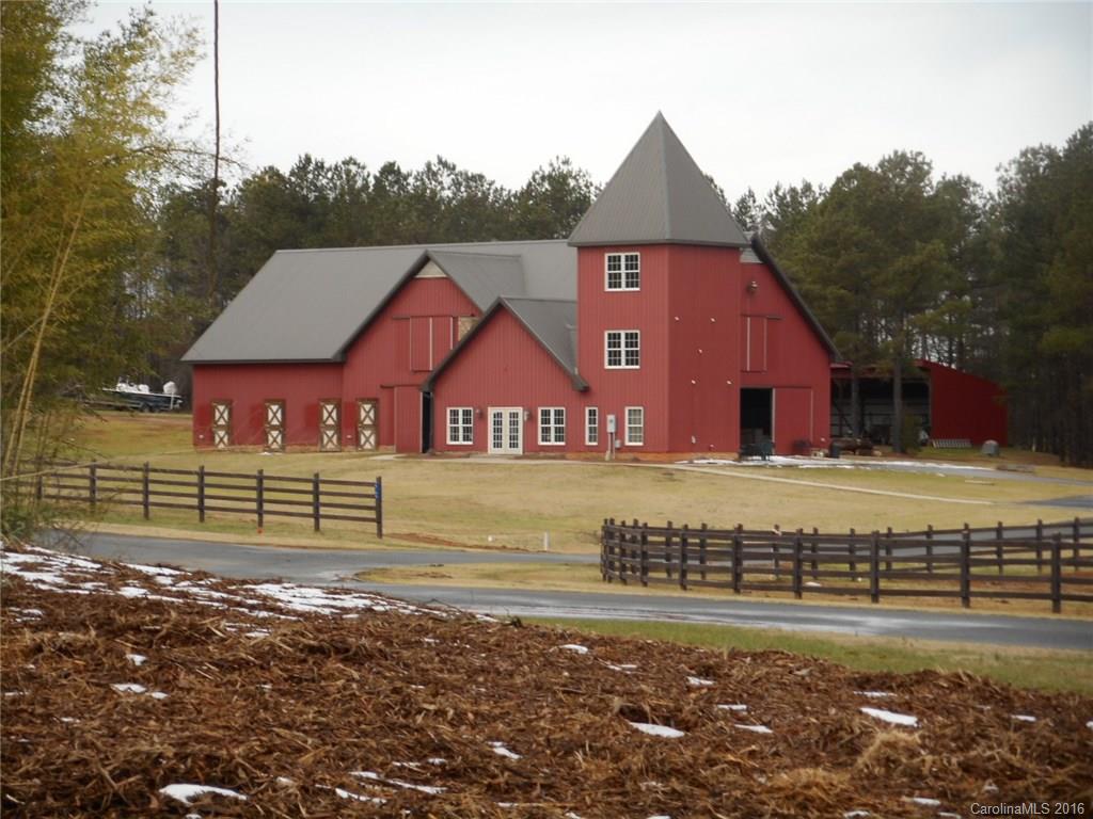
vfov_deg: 11.1
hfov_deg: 14.7
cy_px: 410
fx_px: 4231
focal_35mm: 134
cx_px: 546
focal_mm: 23.9
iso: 80
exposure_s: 1/100
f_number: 6.1
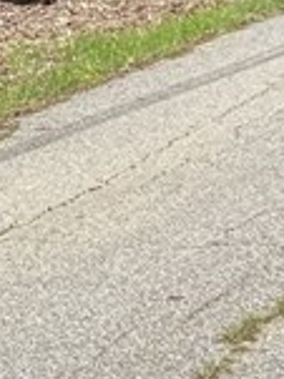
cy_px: -110
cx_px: -274
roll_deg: -0.5
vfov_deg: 7.4
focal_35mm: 265
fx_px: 2903
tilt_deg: -1.9
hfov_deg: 5.5
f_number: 2
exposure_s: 1/959
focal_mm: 6
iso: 20
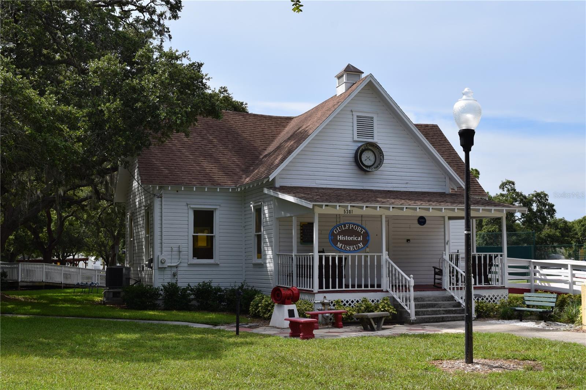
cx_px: 293
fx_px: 757
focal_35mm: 46
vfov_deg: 28.9
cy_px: 195
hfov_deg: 42.3
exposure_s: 1/400
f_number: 10
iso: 200
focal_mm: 31
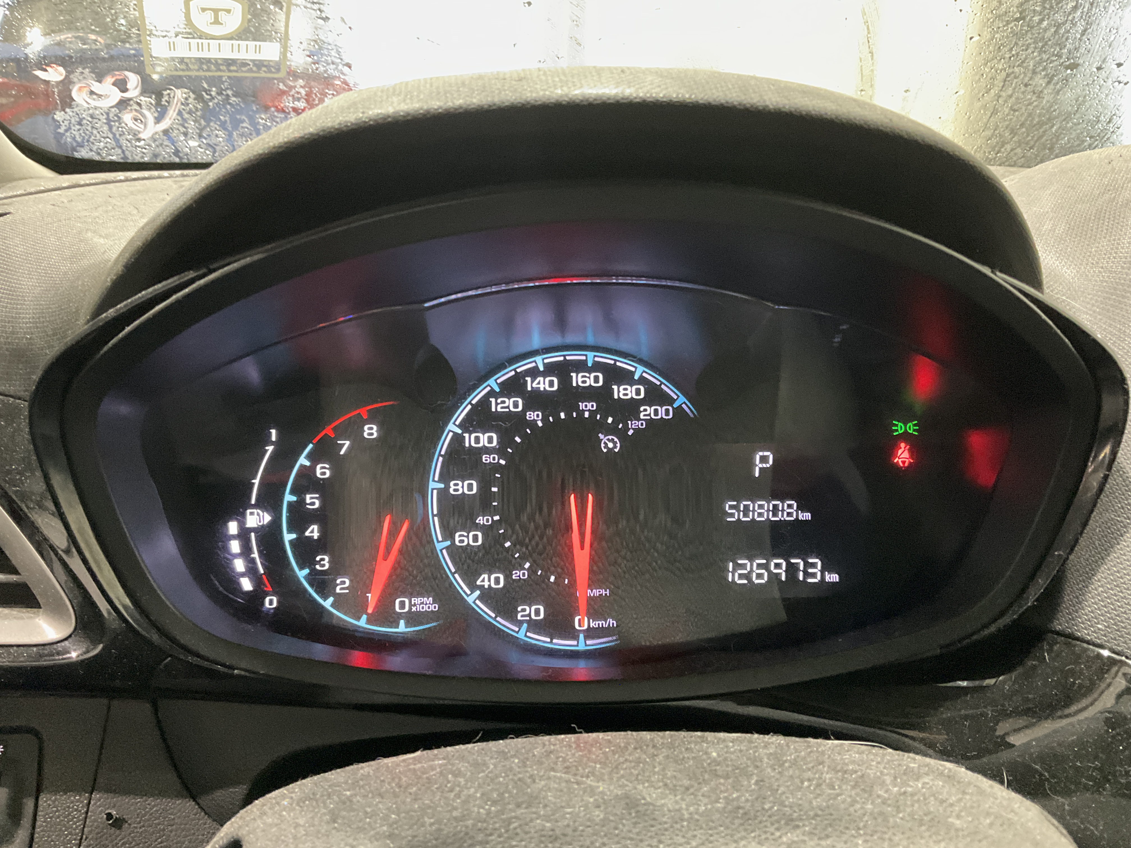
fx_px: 948
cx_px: 566
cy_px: 424
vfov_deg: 48.2
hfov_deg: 61.7
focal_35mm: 29
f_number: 1.8
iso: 400
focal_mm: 3
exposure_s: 1/25
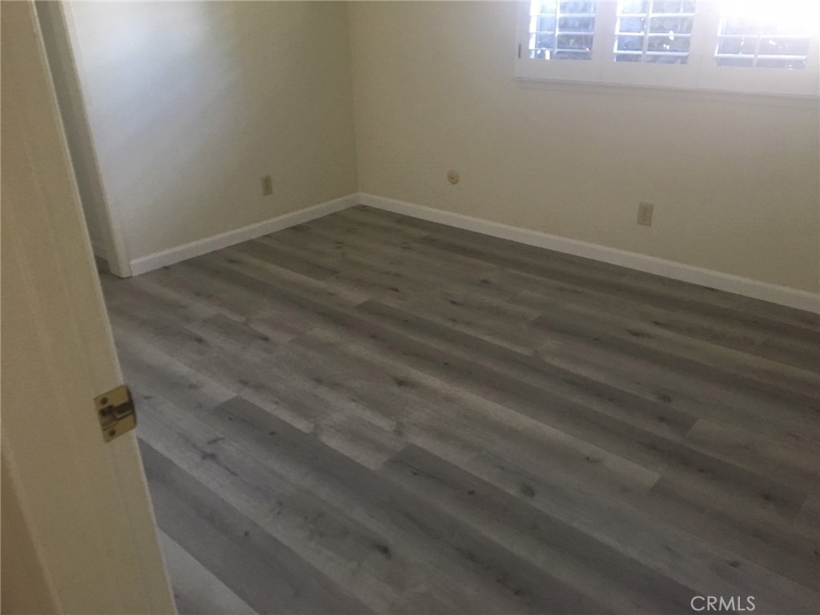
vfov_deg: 48.2
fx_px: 687
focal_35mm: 29
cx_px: 410
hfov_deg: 61.7
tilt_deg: -26.4
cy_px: 308
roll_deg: +0.2
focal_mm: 4.15
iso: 160
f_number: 2.2
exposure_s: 1/30
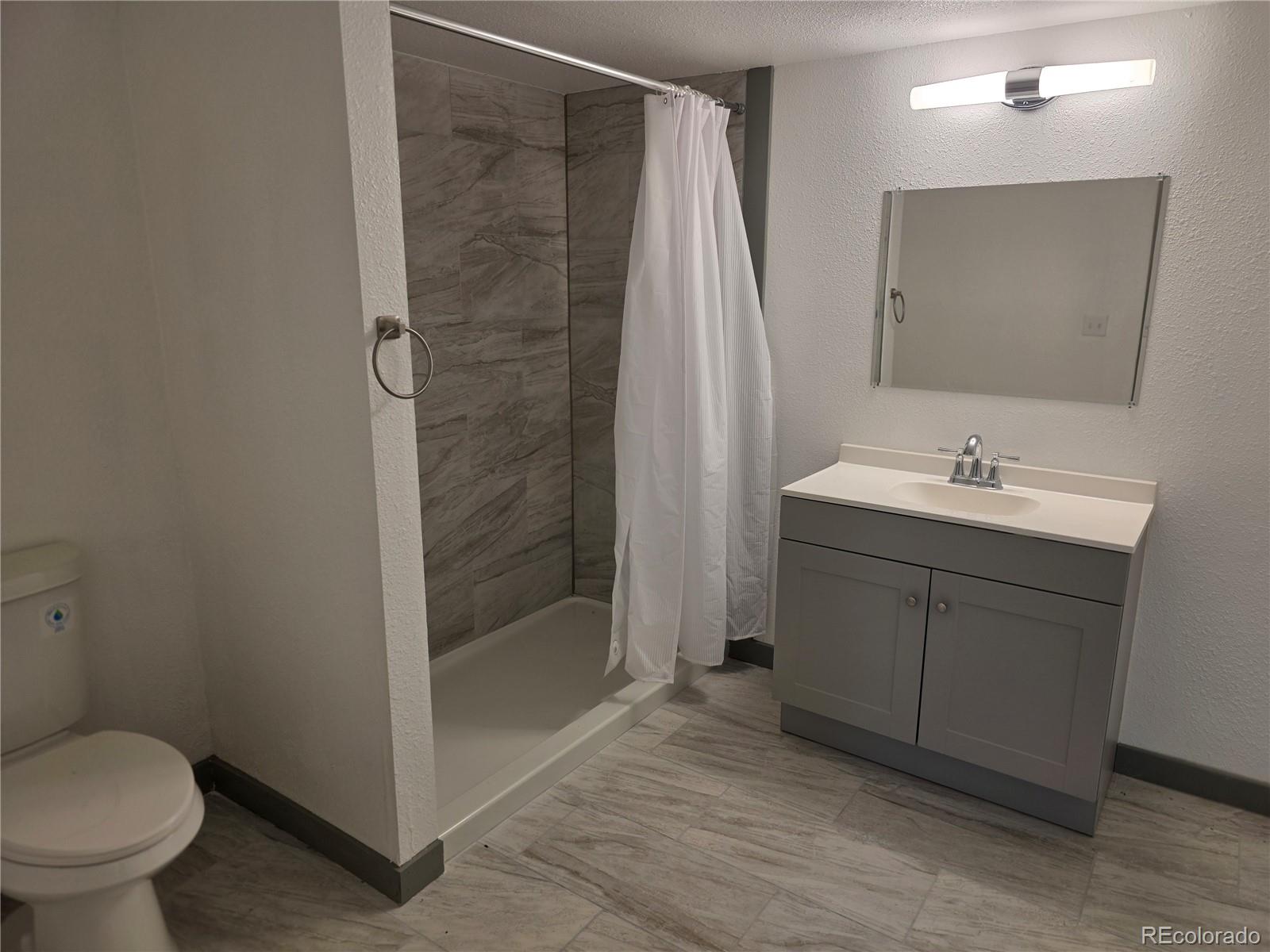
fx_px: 844
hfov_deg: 73.9
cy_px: 476
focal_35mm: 23
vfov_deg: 58.9
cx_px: 635
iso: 80
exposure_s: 1/120
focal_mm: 6.3
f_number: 1.7
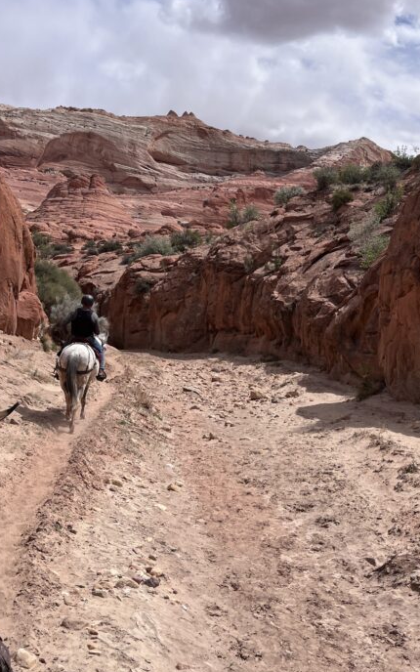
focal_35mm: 41
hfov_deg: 31.2
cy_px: 308
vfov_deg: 48.2
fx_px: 751
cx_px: 224
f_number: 1.6
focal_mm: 5.1
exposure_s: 1/8403
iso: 50
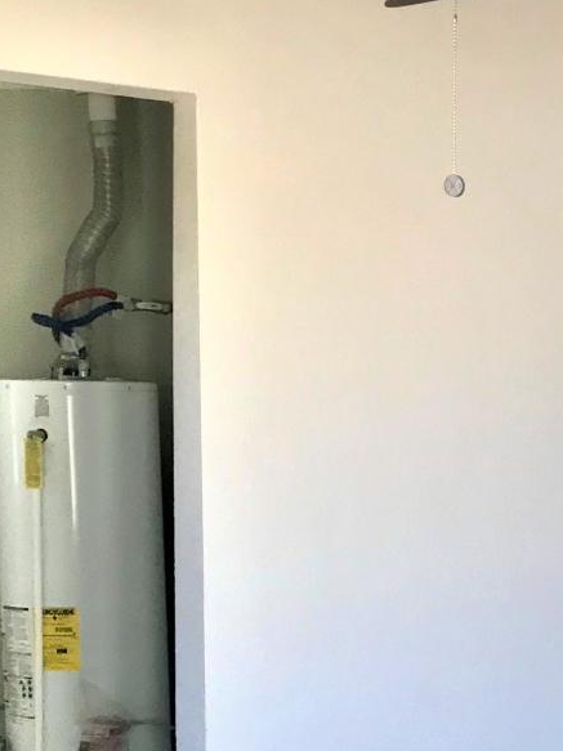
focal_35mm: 96
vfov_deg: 19.8
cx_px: 850
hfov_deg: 14.4
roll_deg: -2.5
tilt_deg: -7.3
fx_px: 2083
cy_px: 764
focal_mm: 3.99
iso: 32
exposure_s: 1/120
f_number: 1.8
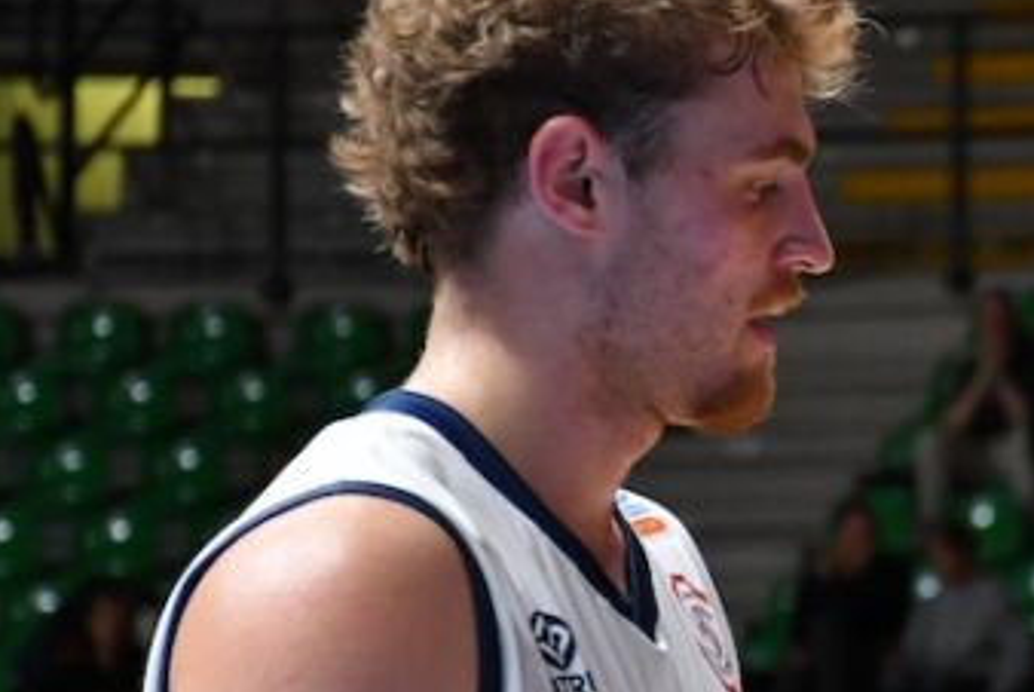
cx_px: 1429
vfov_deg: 4.3
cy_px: 583
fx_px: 9228
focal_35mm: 321
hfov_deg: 6.4
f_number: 5
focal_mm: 75
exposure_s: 1/320
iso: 3200
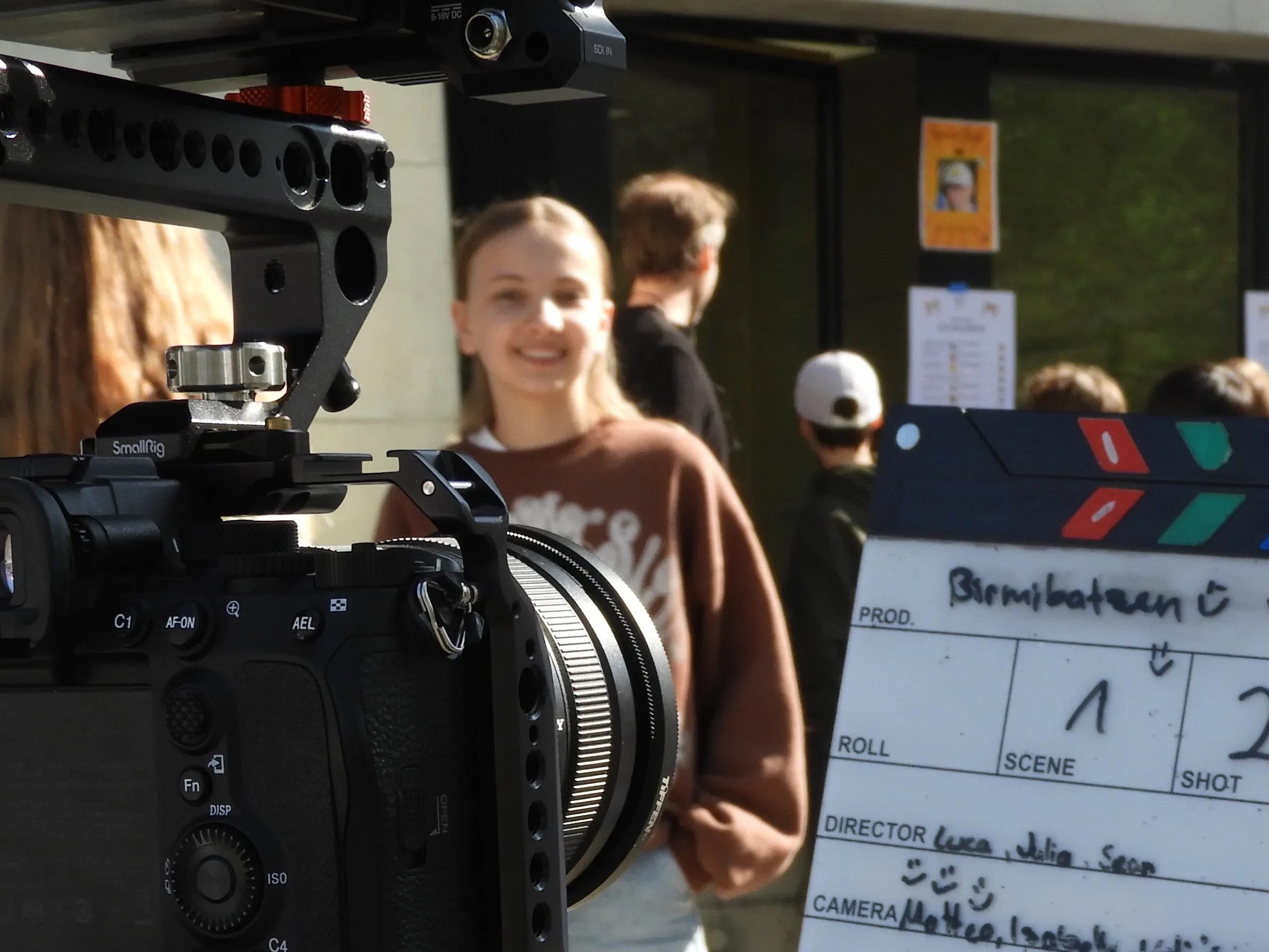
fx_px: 3190
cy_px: 875
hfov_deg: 22.5
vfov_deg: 16.7
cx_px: 768
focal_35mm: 87
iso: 100
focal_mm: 7.2
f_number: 3.8
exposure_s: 1/400
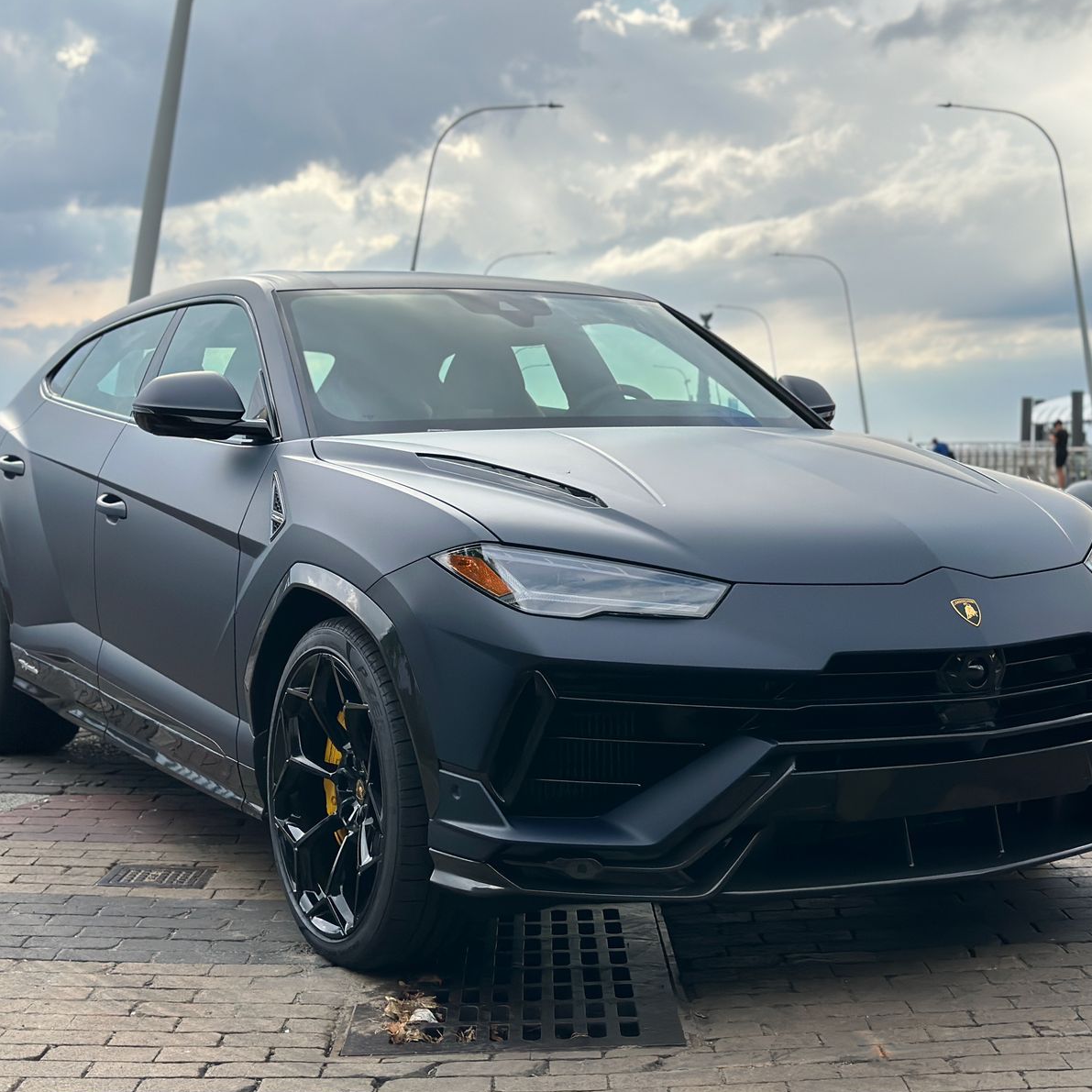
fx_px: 2034
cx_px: 630
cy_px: 546
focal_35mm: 57
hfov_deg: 30.0
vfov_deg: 30.0
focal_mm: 6.86
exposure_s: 1/4016
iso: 100
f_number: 1.78
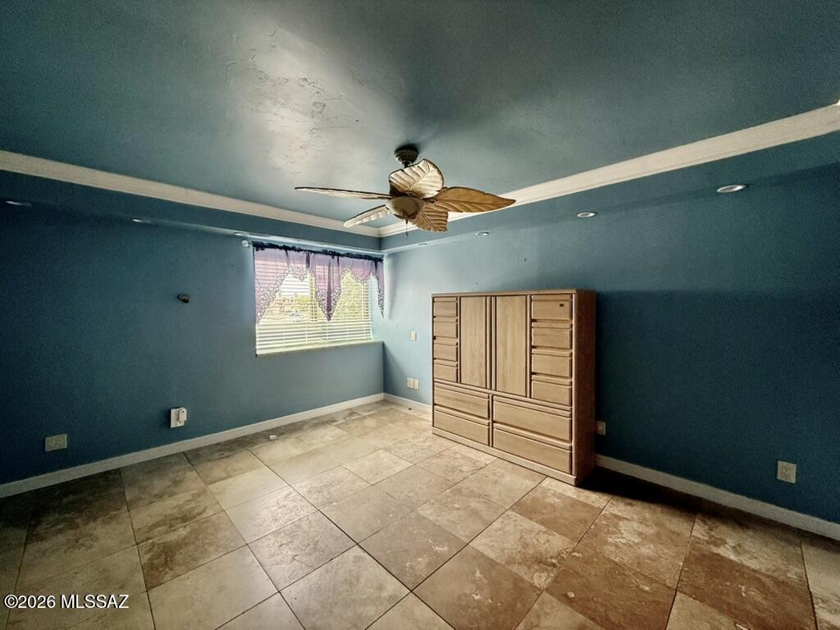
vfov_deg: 85.7
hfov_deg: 102.1
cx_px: 420
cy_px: 315
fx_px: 340
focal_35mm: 14
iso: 160
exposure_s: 1/99
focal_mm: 2.22
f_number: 2.2
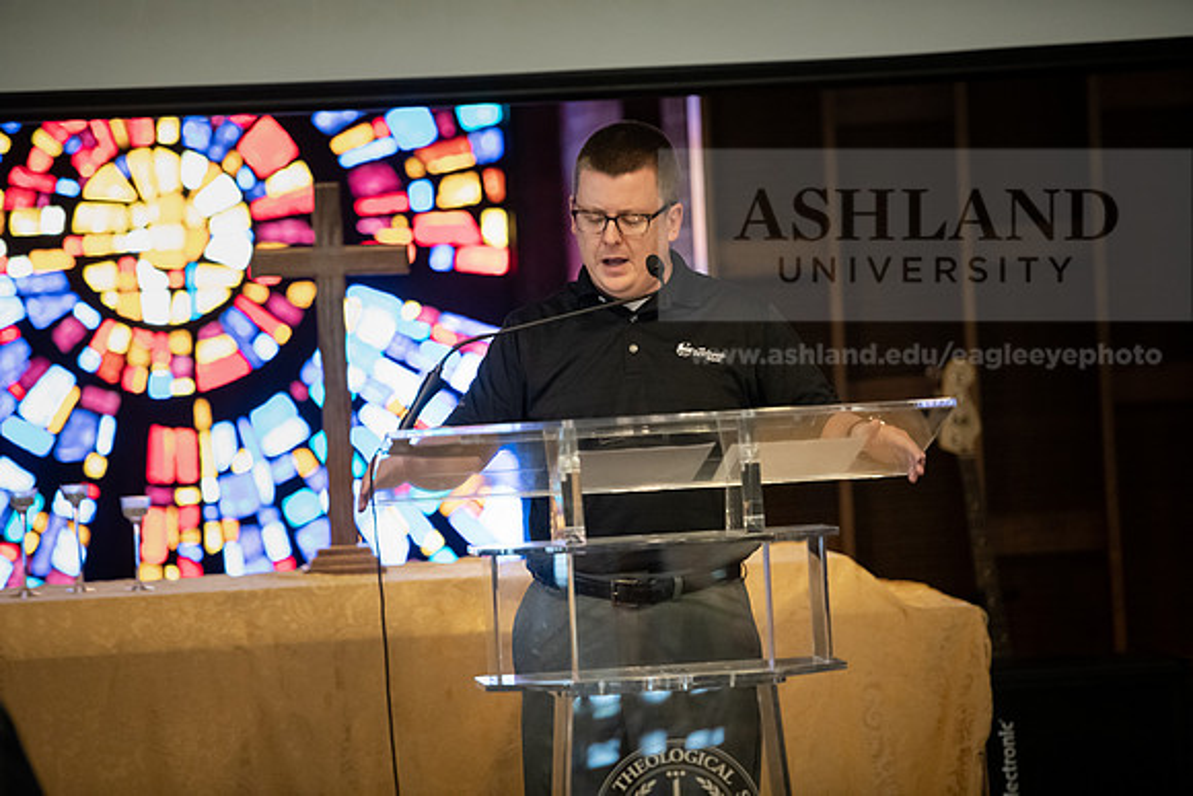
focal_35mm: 170
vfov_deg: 8.1
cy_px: 398
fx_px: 5635
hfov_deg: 12.1
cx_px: 596
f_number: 2.8
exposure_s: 1/200
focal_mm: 170
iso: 4000
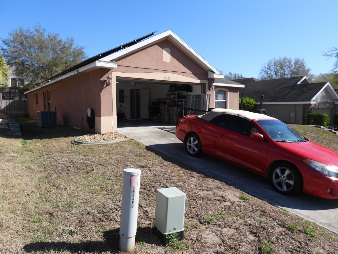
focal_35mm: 24
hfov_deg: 71.6
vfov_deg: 56.8
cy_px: 127
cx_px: 169
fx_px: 234
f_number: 2.8
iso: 100
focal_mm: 4.3
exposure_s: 1/1250
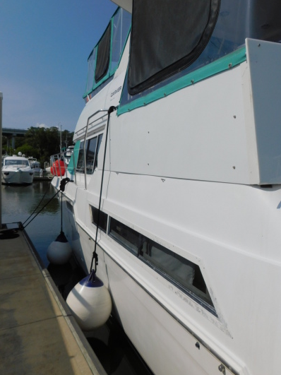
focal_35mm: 26
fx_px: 282
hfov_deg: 53.0
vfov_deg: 67.3
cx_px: 151
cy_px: 186
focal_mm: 4
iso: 125
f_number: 6
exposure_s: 1/1500
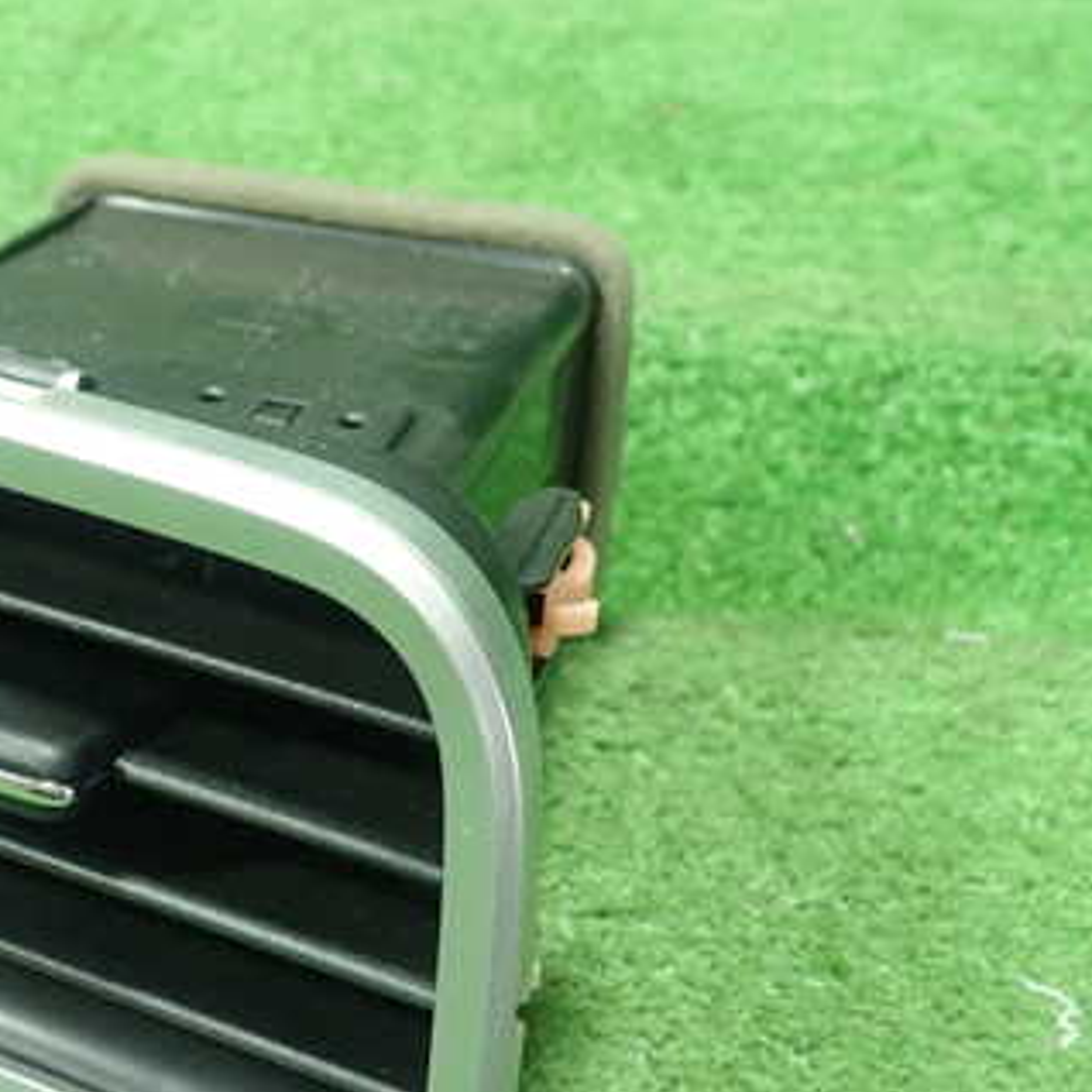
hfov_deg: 32.8
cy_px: 711
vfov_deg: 33.8
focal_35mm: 50
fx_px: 1785
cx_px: 175
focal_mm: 5.5
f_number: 2.3
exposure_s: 1/125
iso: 800
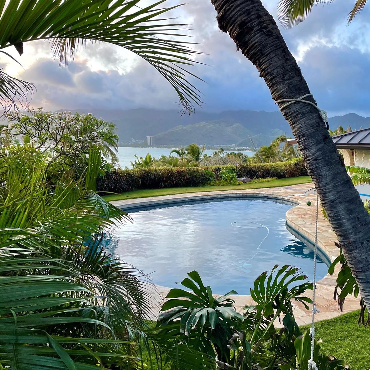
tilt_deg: -5.9
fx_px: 375
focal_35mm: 31
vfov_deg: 52.5
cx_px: 232
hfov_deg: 52.0
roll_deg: -1.1
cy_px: 187
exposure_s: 1/121
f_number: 1.6
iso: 125
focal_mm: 4.2
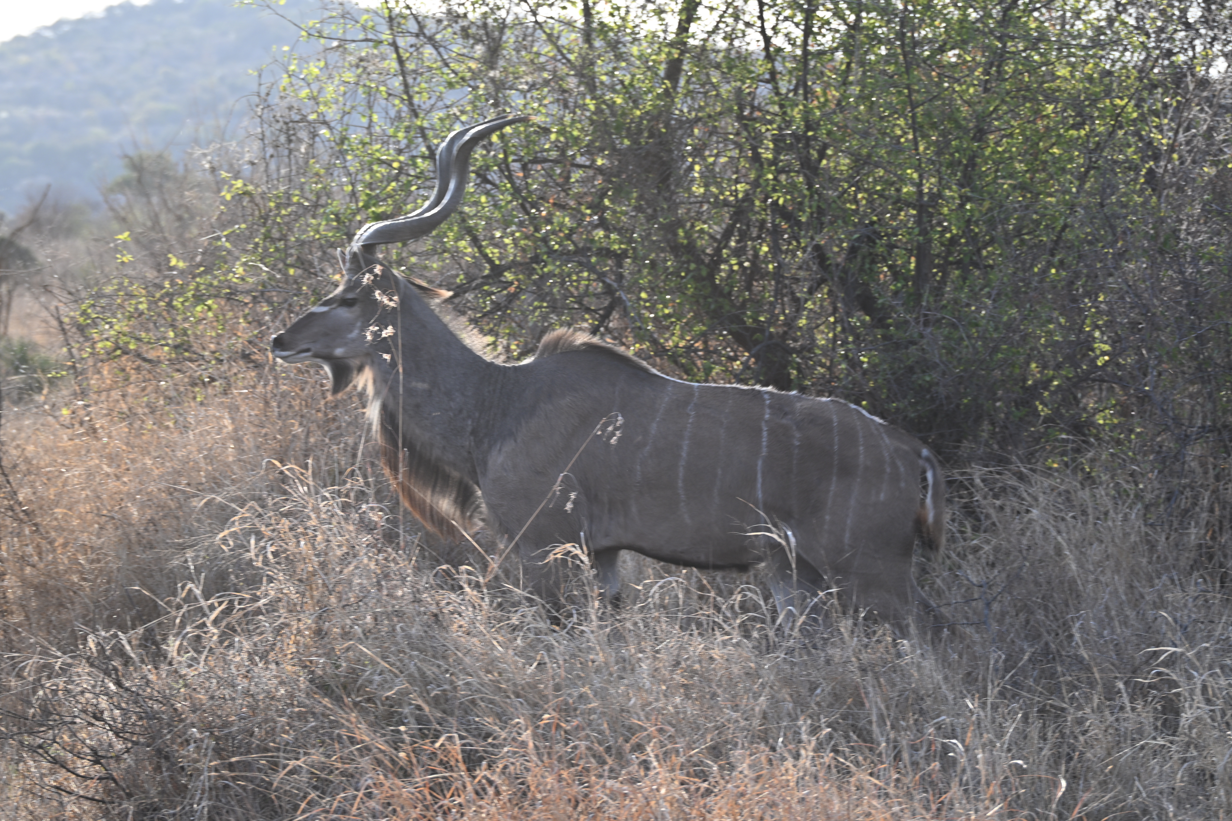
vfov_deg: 6.5
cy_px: 410
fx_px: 7186
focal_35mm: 210
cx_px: 616
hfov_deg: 9.8
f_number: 7.1
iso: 100
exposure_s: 1/50
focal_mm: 140
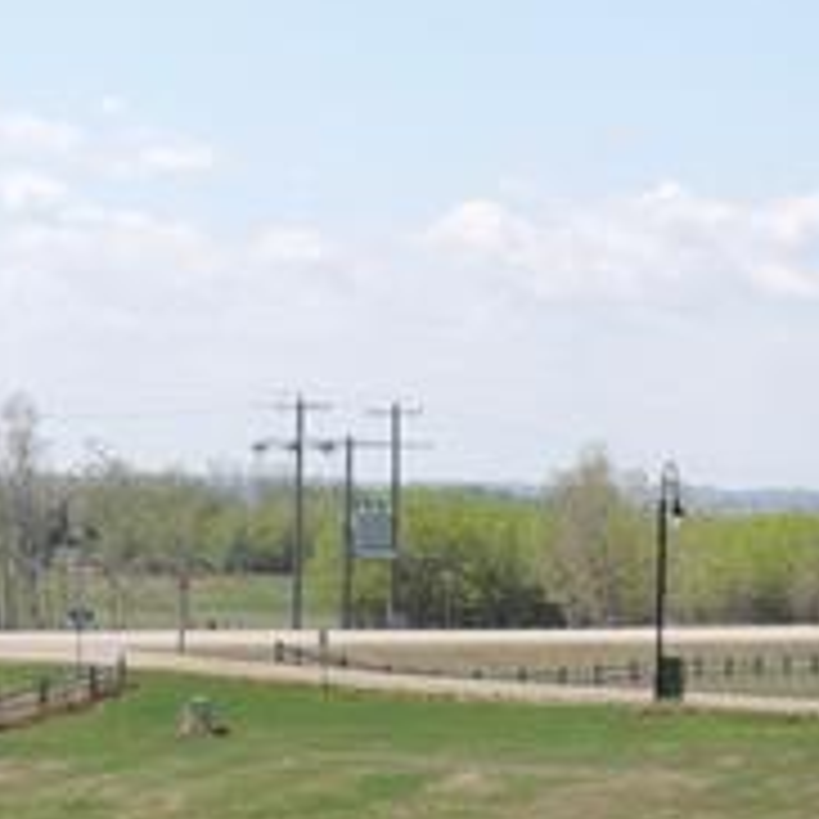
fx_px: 5006
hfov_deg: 9.3
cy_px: 918
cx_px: 176
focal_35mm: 187
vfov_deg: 9.3
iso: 100
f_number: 3.7
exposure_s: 1/800
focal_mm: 10.7
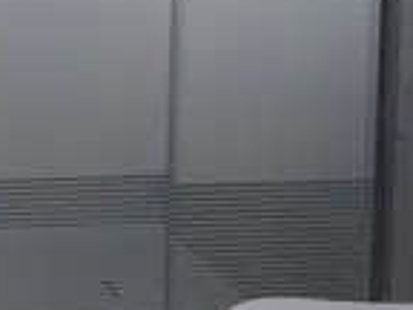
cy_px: -93
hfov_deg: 25.9
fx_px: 752
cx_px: -135
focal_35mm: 63
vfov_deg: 21.1
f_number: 2.2
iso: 202
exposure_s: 1/25
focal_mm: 1.3
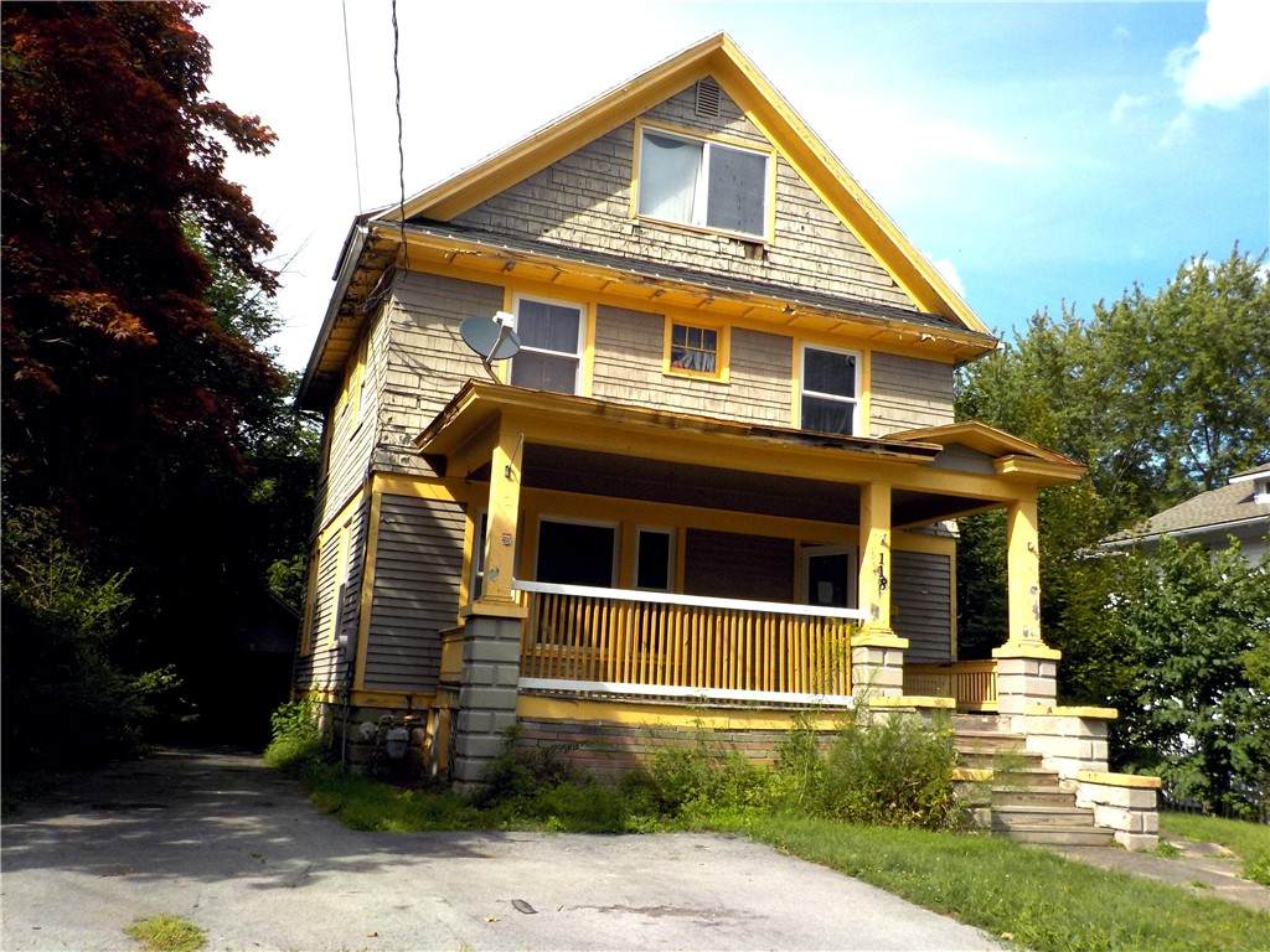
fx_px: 1101
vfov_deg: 46.8
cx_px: 635
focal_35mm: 30
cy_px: 476
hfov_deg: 60.0
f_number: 3.3
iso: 125
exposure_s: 1/1250
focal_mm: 4.1
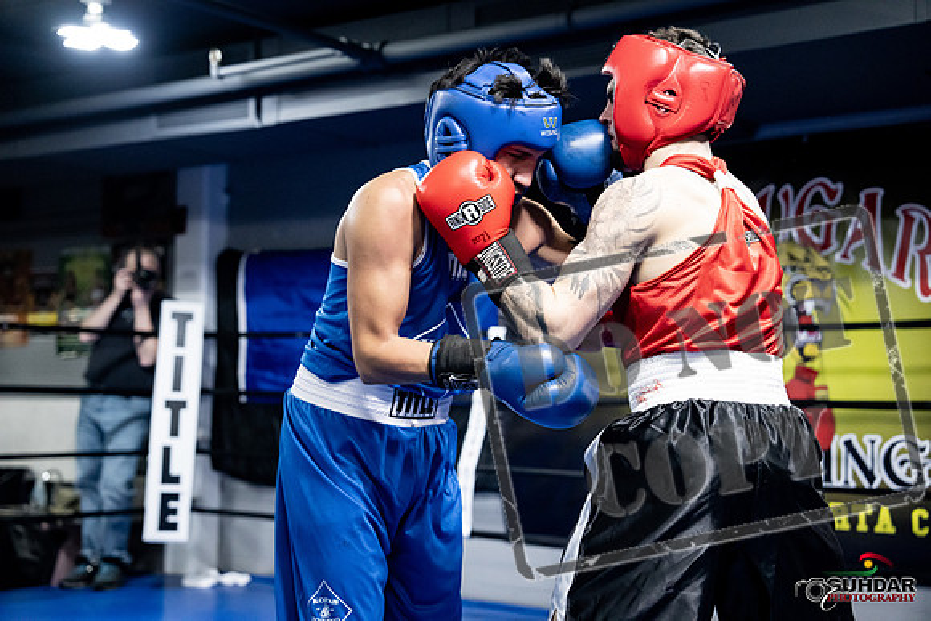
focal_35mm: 56
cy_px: 310
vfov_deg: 24.2
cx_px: 466
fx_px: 1448
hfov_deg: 35.6
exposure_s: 1/1000
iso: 8000
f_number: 2.8
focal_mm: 56
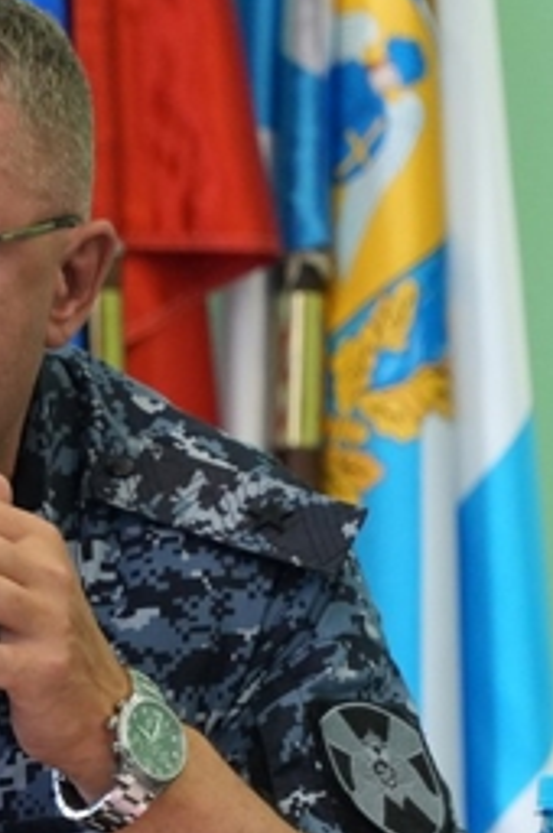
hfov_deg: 3.0
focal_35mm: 453
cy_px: 573
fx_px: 10476
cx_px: -257
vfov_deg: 4.6
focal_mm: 103
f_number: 4
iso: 1600
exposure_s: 1/160
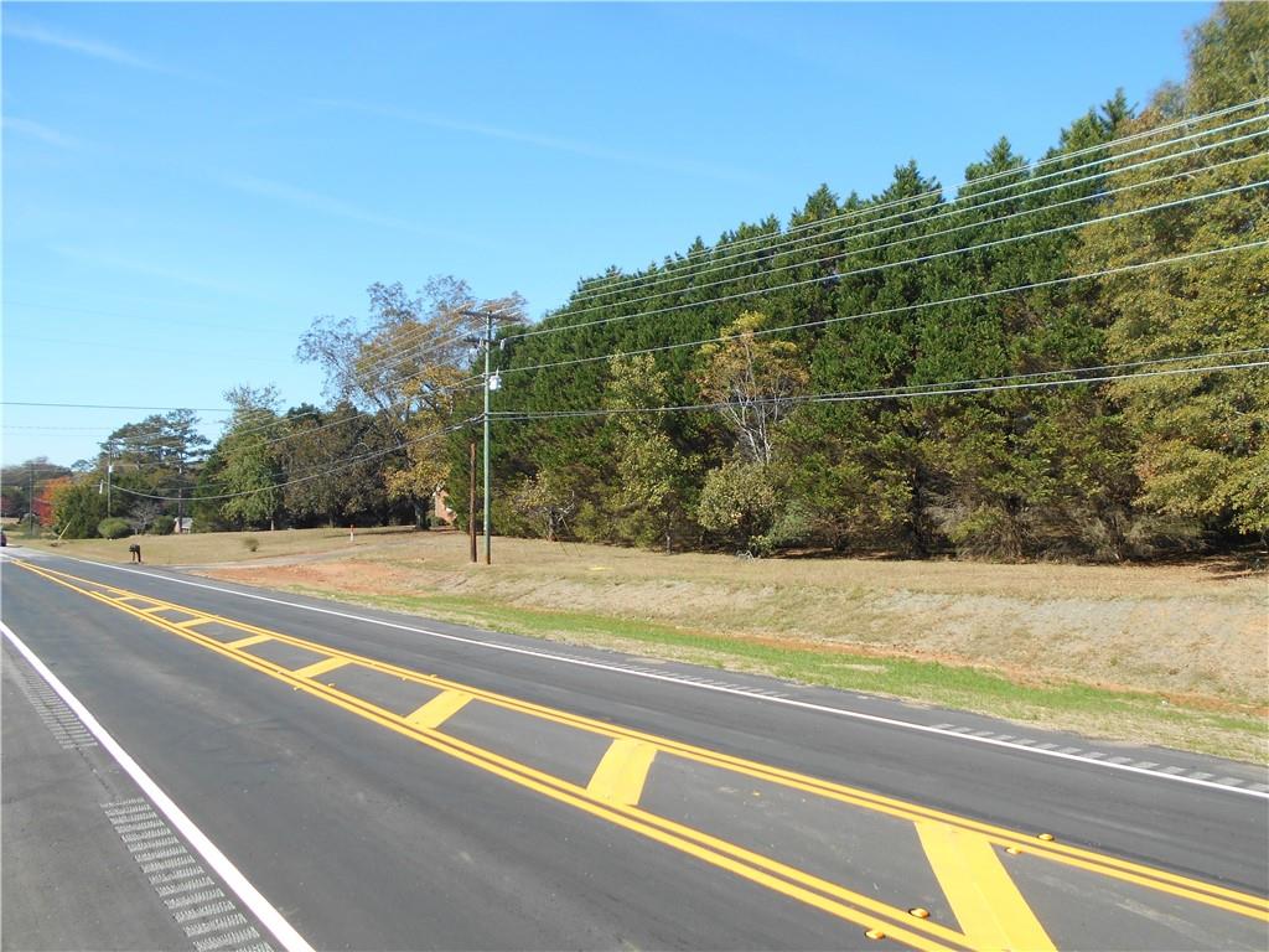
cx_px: 634
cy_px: 476
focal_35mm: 26
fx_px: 953
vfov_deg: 53.1
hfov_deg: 67.3
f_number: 3.2
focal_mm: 4.6
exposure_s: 1/500
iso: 80
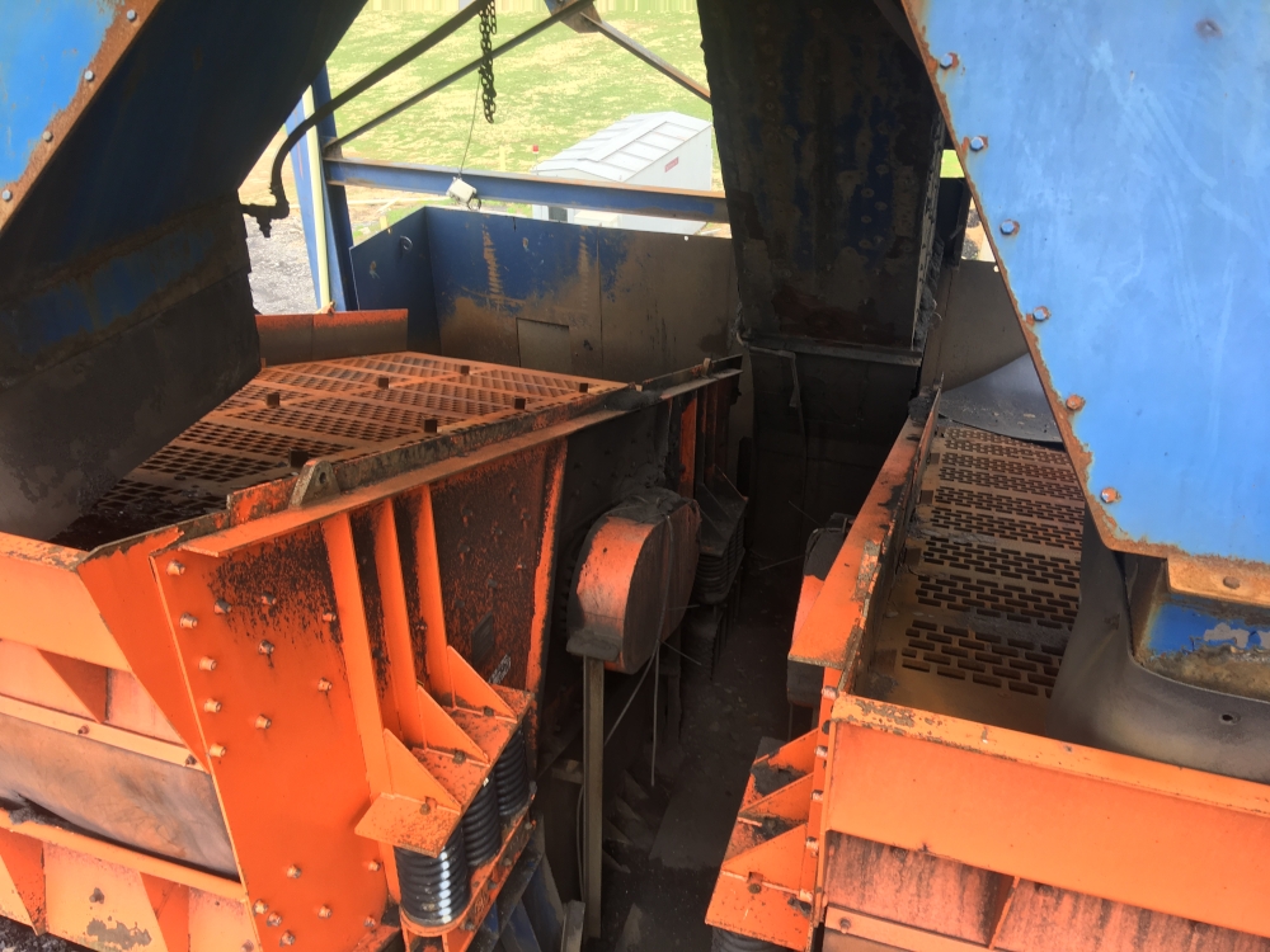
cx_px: 635
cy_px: 476
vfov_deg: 48.2
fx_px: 1064
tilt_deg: -28.5
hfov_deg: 61.7
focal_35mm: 29
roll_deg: -0.7
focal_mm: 4.15
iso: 25
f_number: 2.2
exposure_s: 1/149
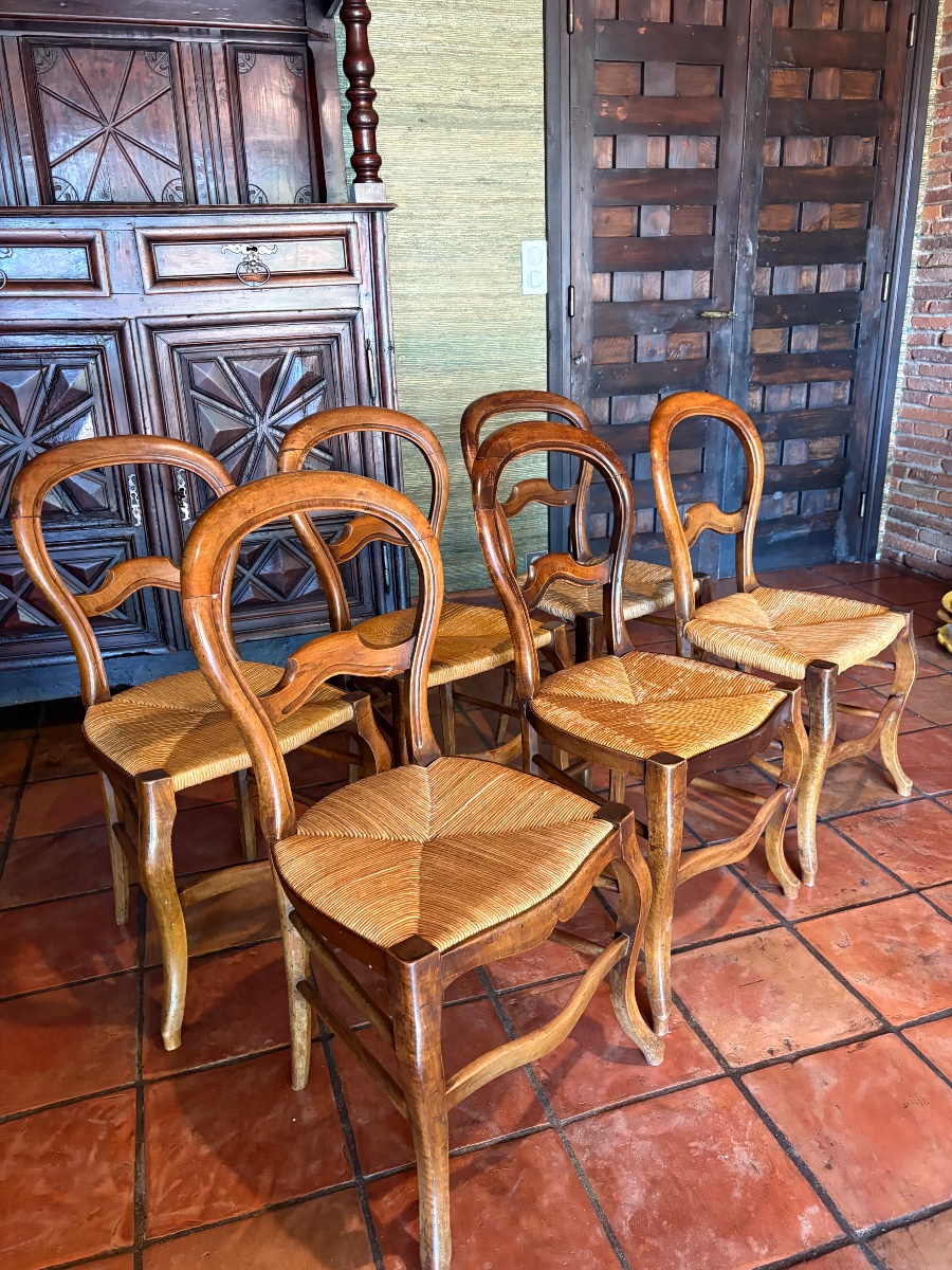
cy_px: 635
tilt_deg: -18.6
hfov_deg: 53.1
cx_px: 476
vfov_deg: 67.3
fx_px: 953
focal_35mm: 26
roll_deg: +1.8
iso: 400
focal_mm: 5.96
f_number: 1.6
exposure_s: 1/50
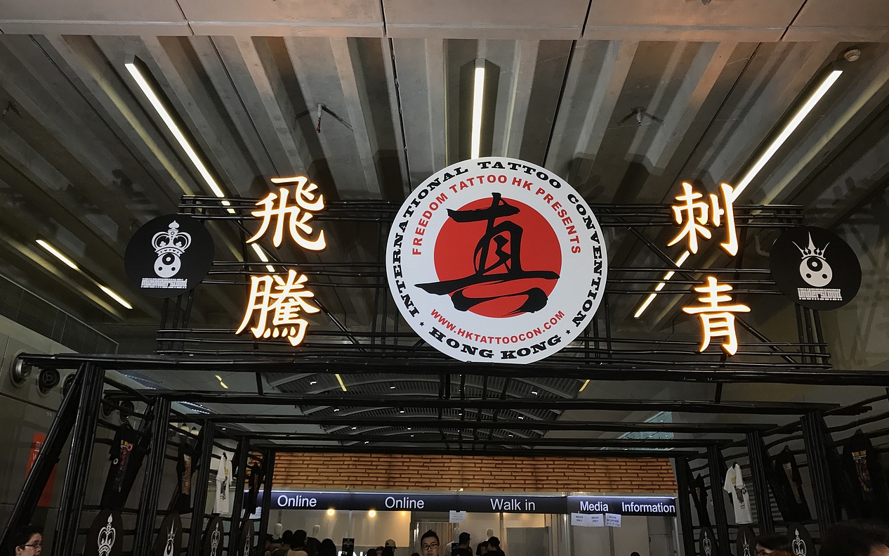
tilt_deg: +22.7
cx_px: 441
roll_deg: -2.0
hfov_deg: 62.9
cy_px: 240
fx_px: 727
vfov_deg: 41.7
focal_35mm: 30
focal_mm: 3.99
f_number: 1.8
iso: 32
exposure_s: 1/50
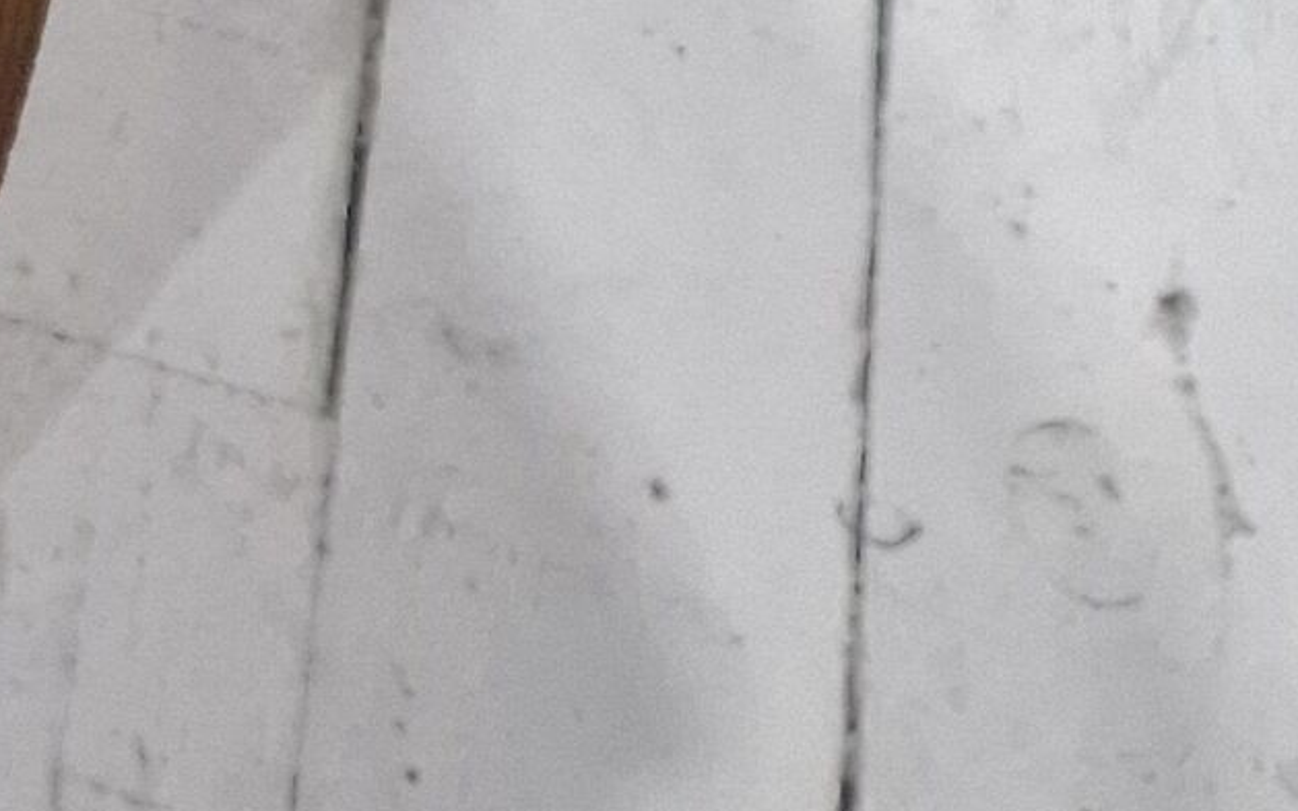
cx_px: -1779
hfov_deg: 11.3
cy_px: -1651
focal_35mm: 155
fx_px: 5483
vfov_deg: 7.4
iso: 50
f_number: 1.8
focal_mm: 5.4
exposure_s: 1/100
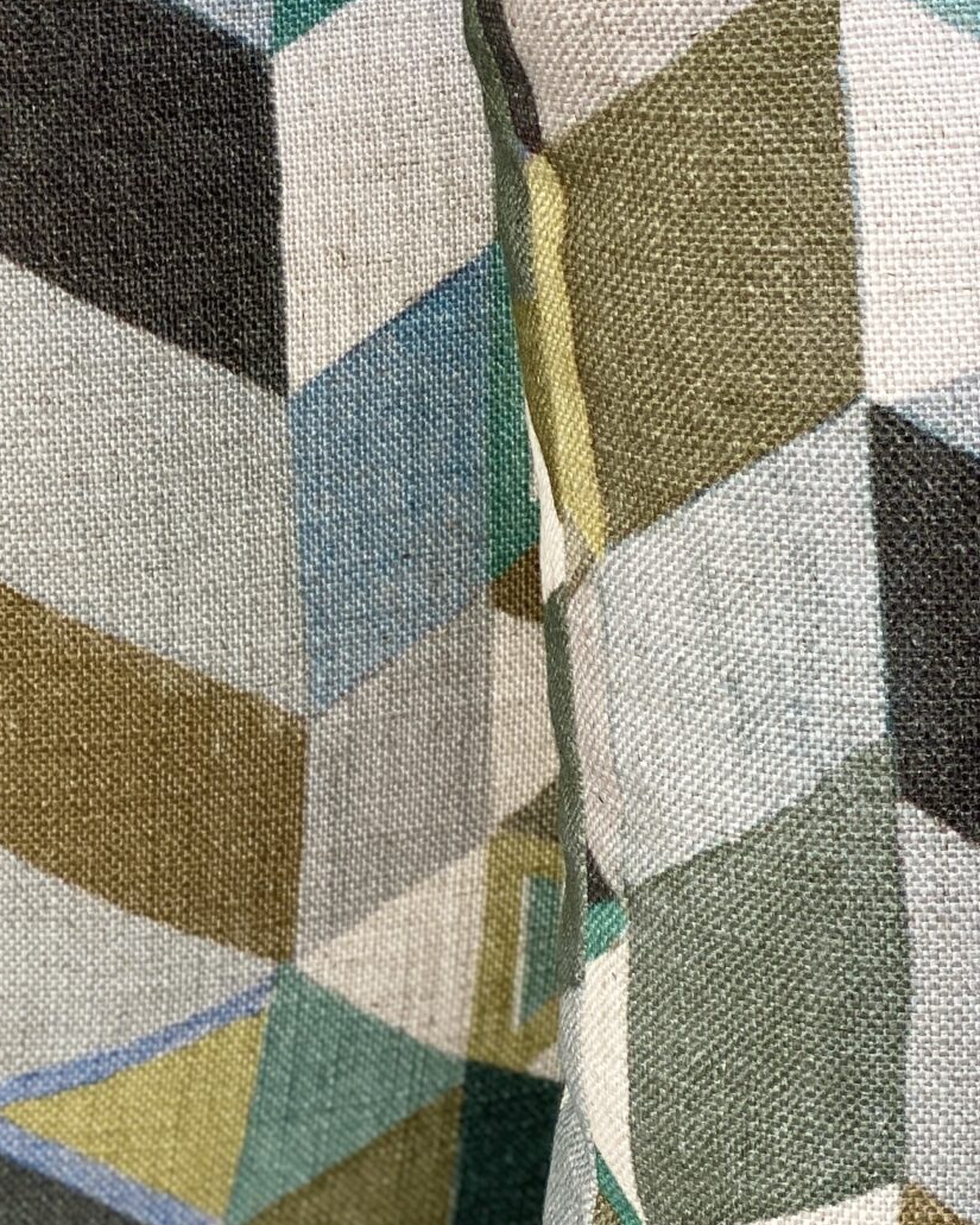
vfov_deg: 15.2
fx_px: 4567
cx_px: 429
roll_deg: -7.0
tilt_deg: -31.8
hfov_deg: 12.2
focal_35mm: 126
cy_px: 225
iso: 20
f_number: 2
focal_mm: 6
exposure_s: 1/153
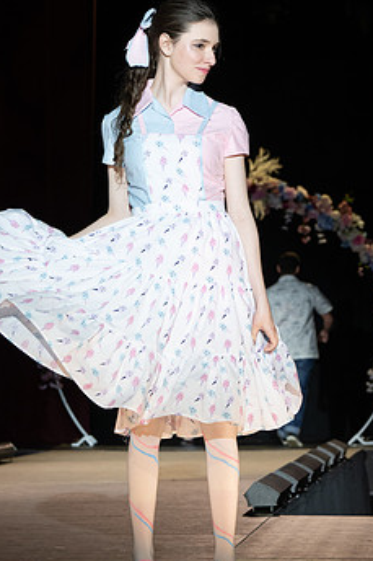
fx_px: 2629
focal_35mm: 169
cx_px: 195
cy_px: 240
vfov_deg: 12.2
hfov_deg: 8.1
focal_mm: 82
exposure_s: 1/320
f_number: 5.6
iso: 1000
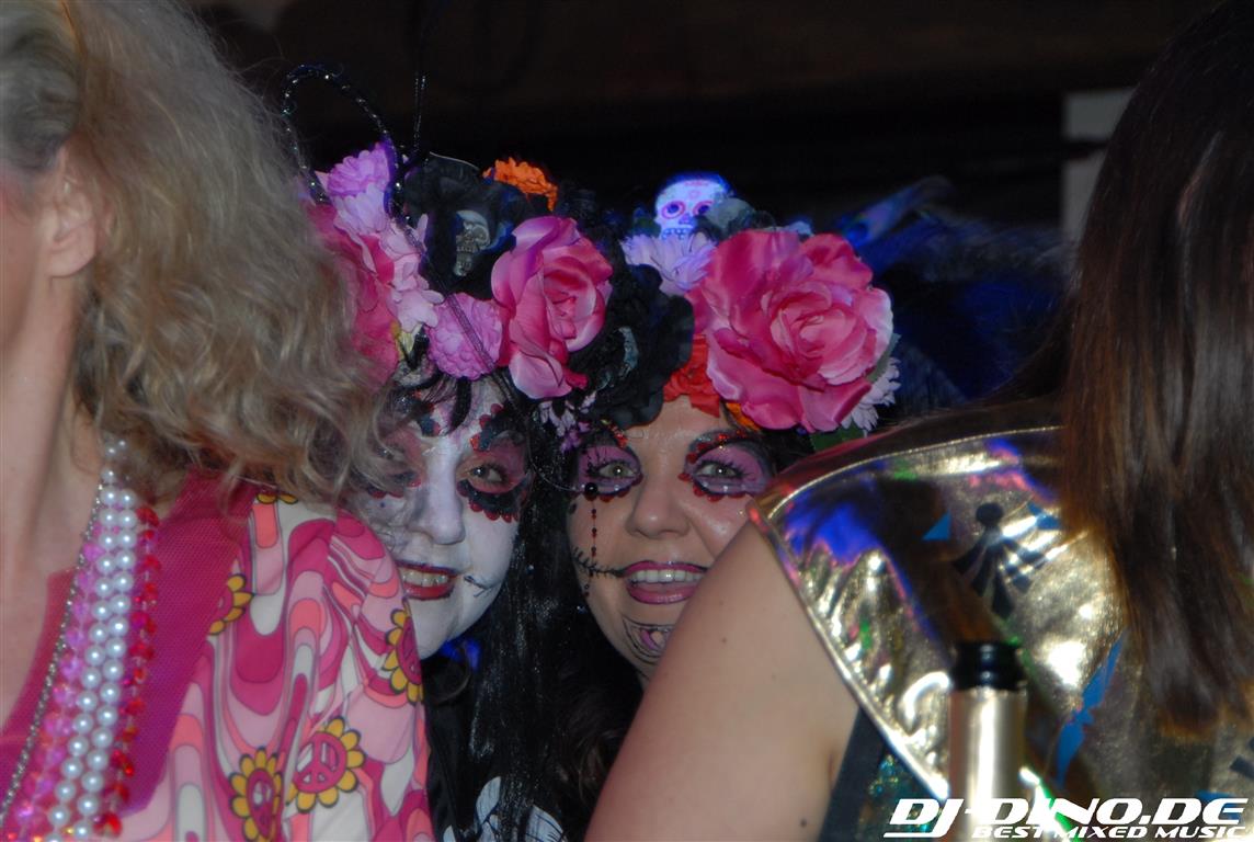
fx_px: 3927
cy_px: 421
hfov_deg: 18.1
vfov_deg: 12.2
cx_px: 627
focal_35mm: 112
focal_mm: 75
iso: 400
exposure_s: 1/8
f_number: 5.6
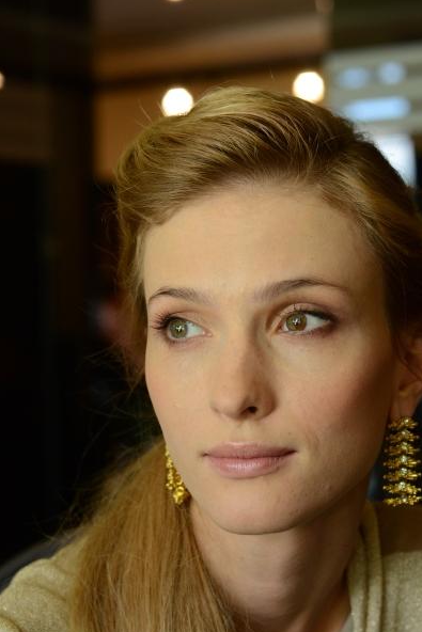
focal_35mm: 76
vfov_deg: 26.6
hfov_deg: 18.0
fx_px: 1335
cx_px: 212
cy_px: 317
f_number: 4.5
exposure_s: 1/60
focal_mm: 50
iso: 800
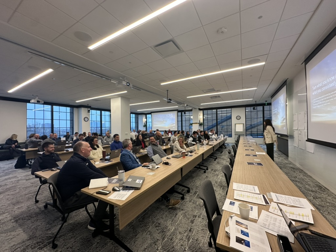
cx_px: 168
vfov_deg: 85.7
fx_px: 136
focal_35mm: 14
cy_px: 126
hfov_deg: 102.1
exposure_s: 1/120
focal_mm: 2.22
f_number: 2.2
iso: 160
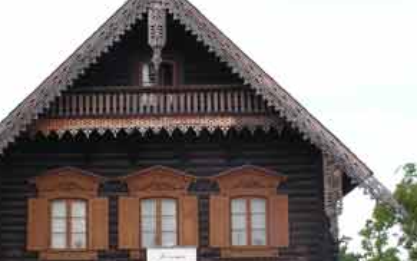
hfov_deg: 22.8
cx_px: 188
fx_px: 1034
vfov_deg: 14.3
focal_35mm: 91
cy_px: 193
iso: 64
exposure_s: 1/30
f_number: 8
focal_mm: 8.4
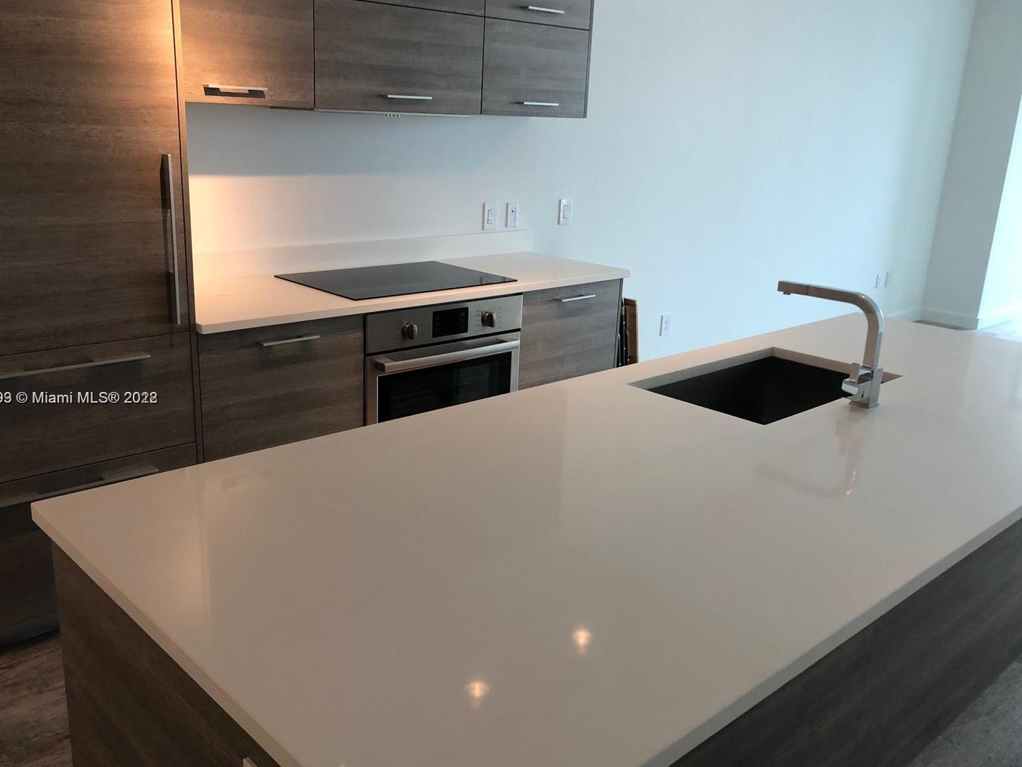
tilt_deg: -17.4
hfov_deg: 58.3
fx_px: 915
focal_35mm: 31
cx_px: 497
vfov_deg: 45.4
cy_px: 399
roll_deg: -2.8
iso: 25
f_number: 1.8
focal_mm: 4
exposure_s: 1/30
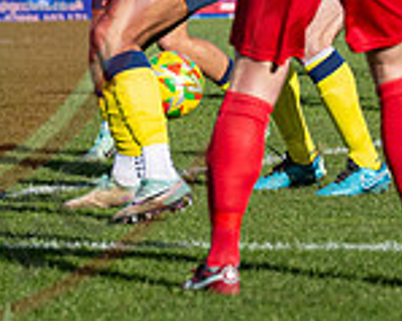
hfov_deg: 3.8
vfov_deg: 3.0
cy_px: -23
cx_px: -29
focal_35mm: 510
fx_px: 6064
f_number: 4
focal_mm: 110
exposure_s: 1/8000
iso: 400
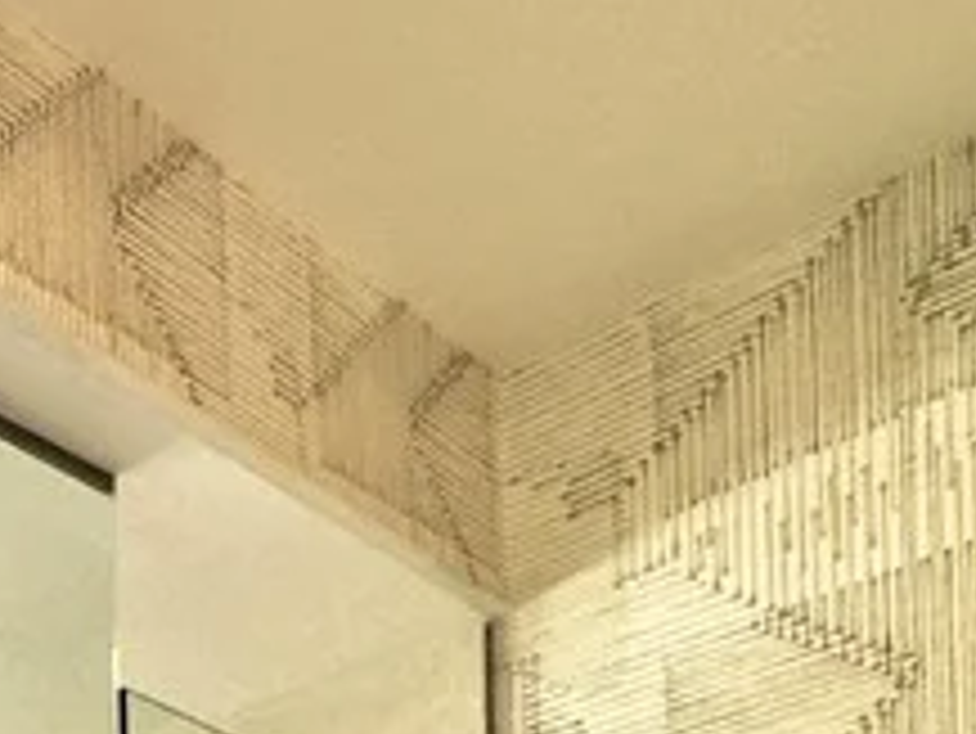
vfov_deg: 15.9
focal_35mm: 66
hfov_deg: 20.5
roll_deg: +0.0
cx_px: -792
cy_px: 1576
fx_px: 1862
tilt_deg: -0.1
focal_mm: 2.22
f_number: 2.2
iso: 100
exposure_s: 1/120
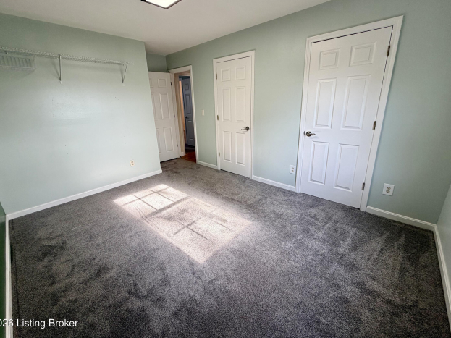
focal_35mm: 15
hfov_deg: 98.2
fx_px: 195
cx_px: 224
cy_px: 159
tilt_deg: -16.3
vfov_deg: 81.6
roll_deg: +2.6
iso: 100
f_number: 2.2
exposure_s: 1/121
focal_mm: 2.22
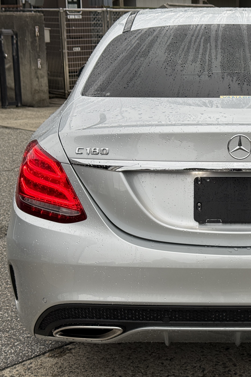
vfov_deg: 28.1
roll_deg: +0.2
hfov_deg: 18.6
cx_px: 235
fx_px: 753
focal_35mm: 72
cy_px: 176
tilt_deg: -11.5
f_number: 1.78
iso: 80
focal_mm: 6.76
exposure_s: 1/121
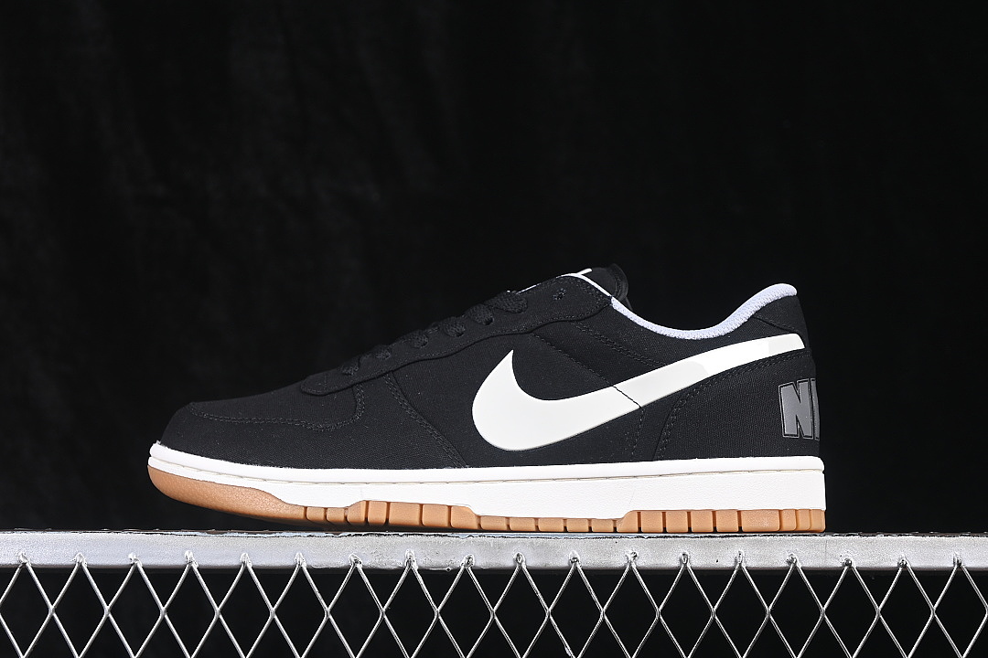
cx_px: 494
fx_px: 2058
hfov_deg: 27.0
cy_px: 329
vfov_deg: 18.2
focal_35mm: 75
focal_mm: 50
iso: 160
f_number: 6.3
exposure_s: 1/60
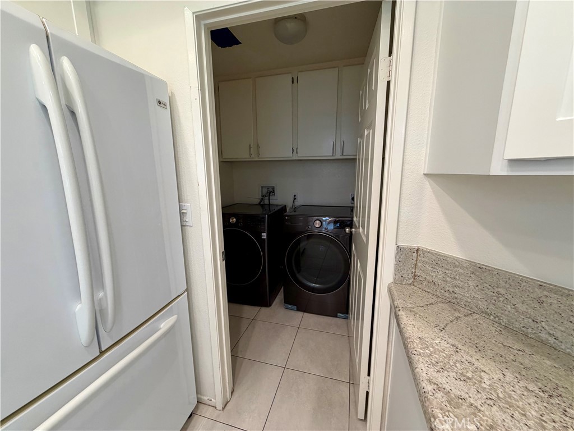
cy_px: 216
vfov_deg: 85.7
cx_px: 287
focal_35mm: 14
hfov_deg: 102.1
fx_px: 232
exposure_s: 1/120
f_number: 2.2
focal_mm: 2.22
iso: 200
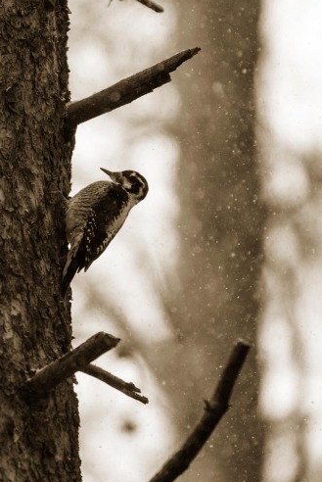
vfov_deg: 6.3
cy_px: 225
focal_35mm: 328
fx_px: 4391
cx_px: 167
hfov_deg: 4.2
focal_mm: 200
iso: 500
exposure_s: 1/640
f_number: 2.8
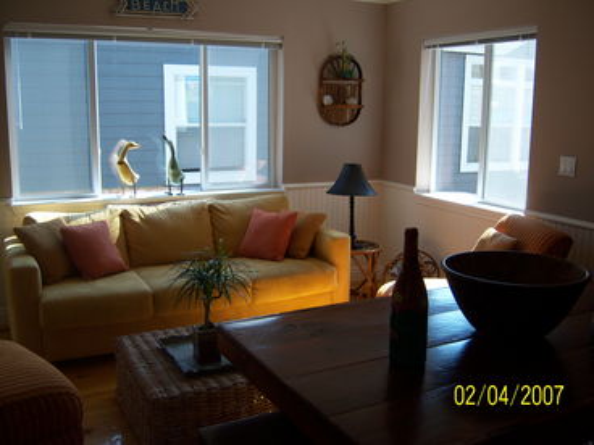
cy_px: 222
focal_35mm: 36
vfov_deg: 39.7
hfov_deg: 51.4
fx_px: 618
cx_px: 297
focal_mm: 7.5
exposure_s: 1/160
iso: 80
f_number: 2.8
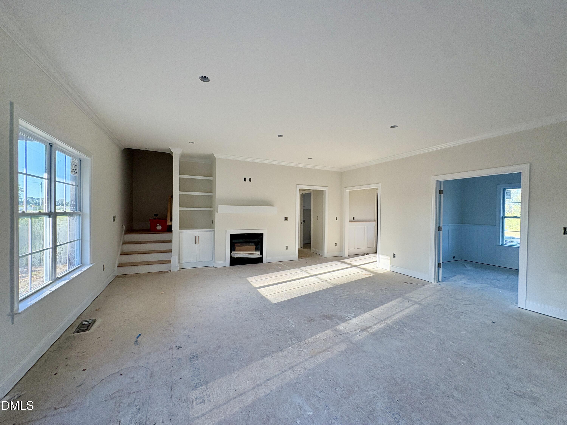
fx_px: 229
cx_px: 284
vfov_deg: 85.7
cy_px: 212
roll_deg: +0.0
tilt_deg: +0.5
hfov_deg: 102.1
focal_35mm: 14
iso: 64
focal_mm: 2.22
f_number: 2.2
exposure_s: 1/126
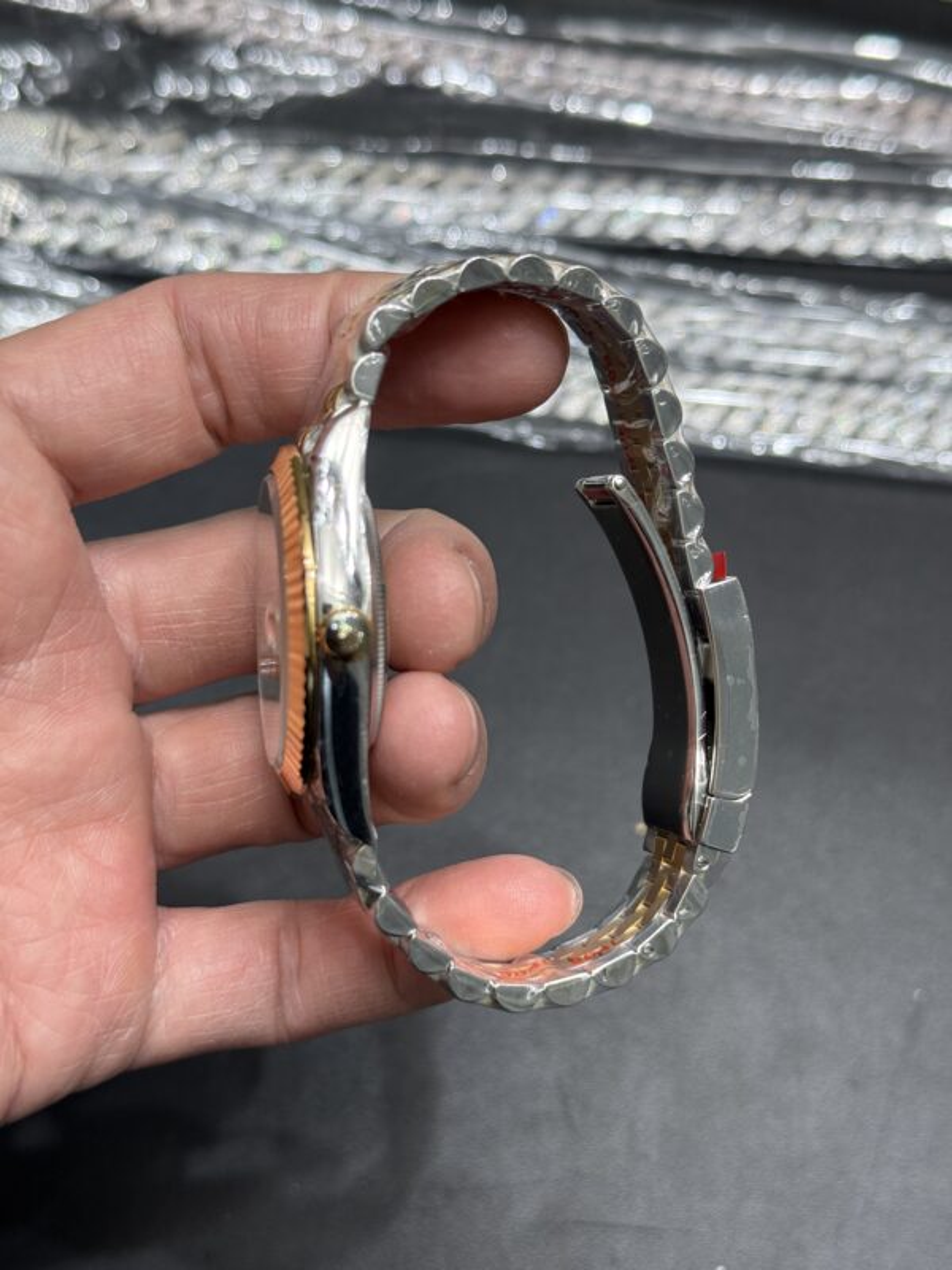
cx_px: 476
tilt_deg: -63.8
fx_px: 1760
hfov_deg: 30.3
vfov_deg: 39.7
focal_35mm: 48
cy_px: 635
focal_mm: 6.76
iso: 64
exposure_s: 1/100
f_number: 1.78
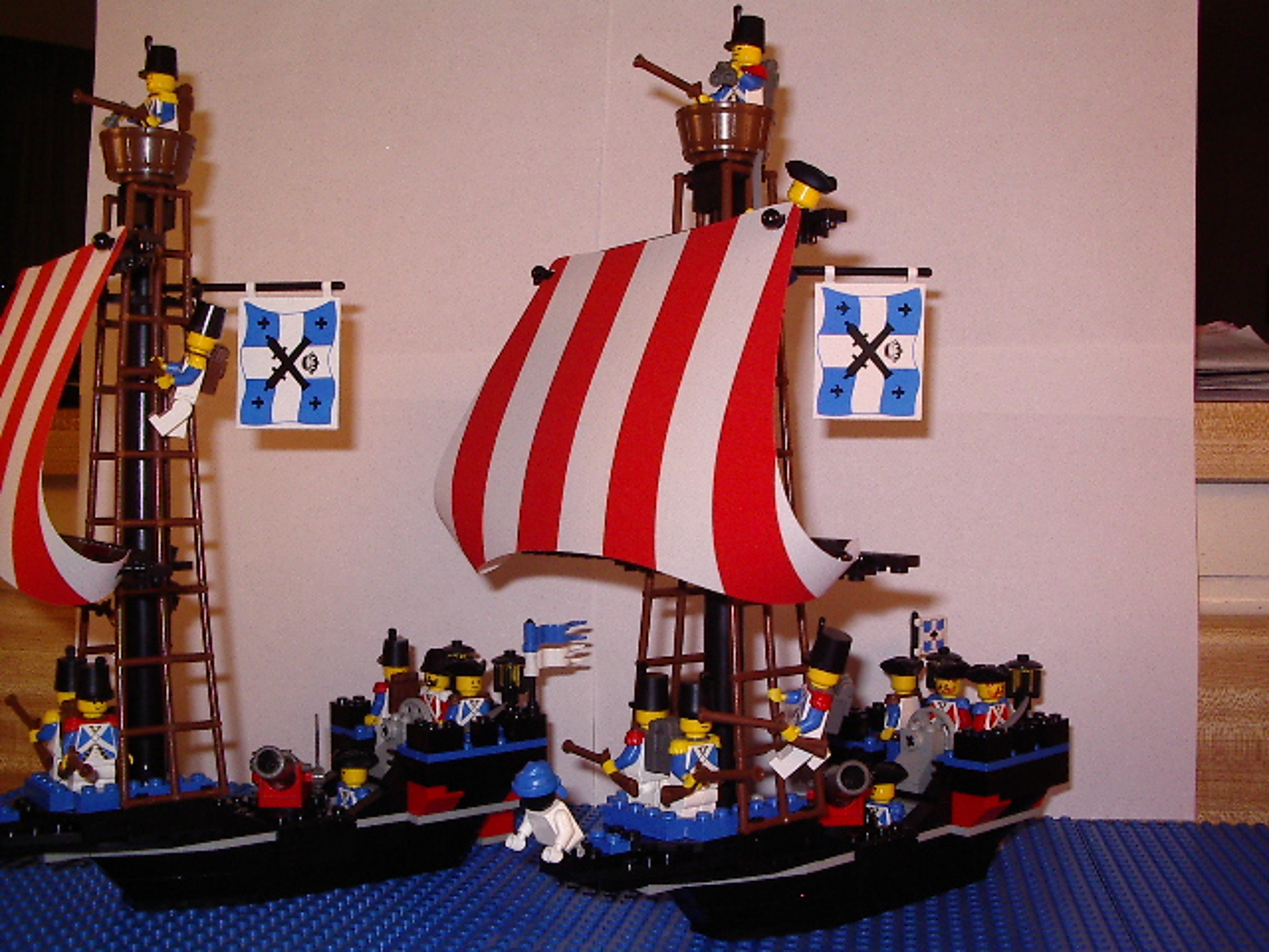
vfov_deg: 37.7
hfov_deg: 49.0
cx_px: 634
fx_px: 1393
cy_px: 476
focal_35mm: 38
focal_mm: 5.8
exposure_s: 1/60
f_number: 4.8
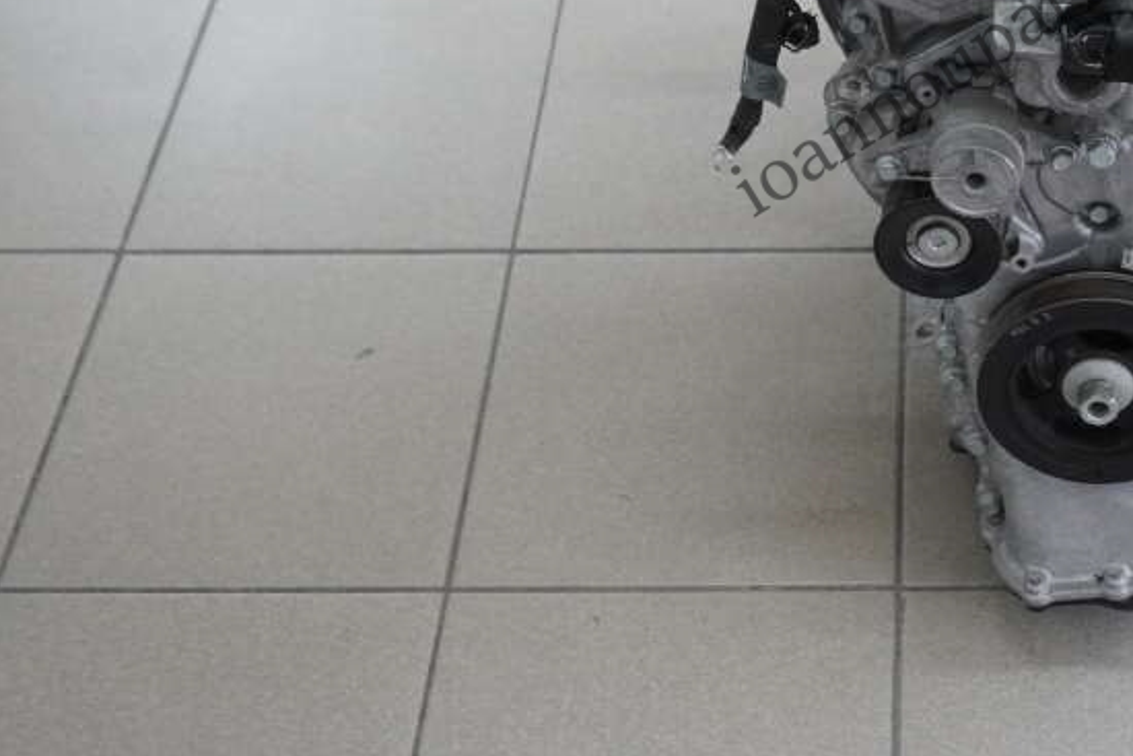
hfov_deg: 28.3
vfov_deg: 19.3
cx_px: 985
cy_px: 46
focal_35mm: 69
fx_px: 2172
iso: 2500
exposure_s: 1/160
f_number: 4
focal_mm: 23
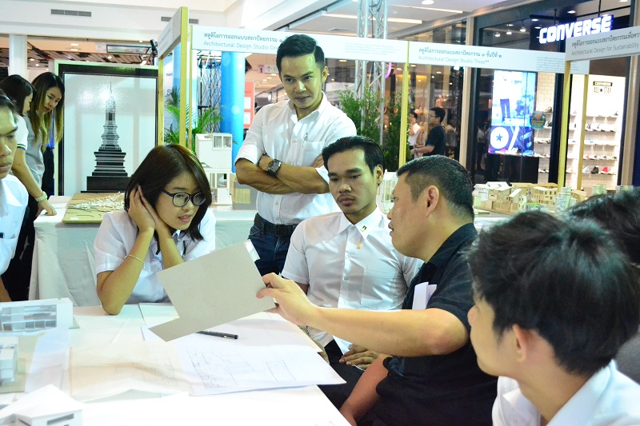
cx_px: 320
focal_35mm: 39
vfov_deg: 34.2
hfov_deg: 49.6
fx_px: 693
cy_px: 213
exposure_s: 1/320
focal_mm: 26
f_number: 5
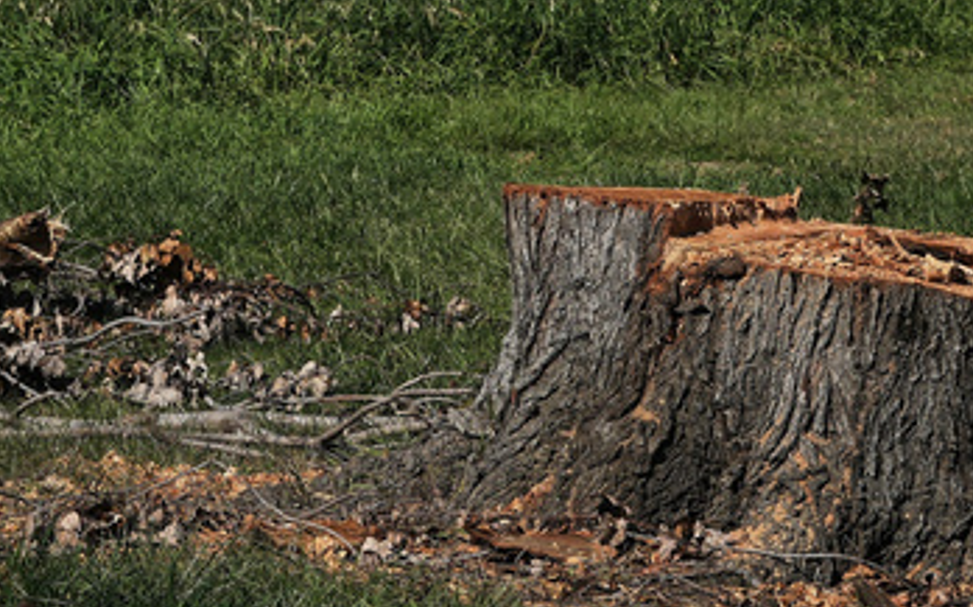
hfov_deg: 5.5
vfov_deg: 3.4
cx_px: 844
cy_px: -238
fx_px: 10097
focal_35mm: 381
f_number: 8
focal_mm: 85
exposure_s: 1/1250
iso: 160
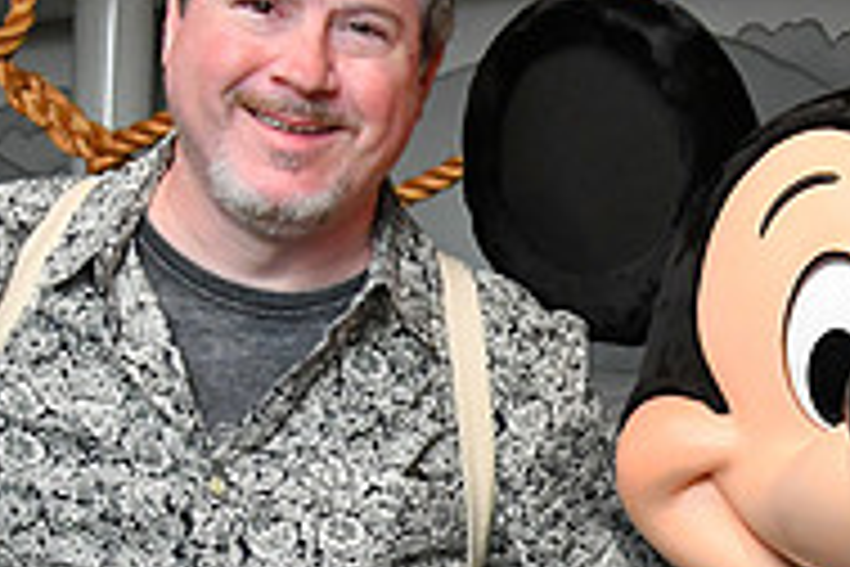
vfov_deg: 10.5
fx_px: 3046
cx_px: 1021
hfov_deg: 15.3
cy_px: 601
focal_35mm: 129
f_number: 5.6
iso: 3200
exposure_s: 1/160
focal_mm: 28
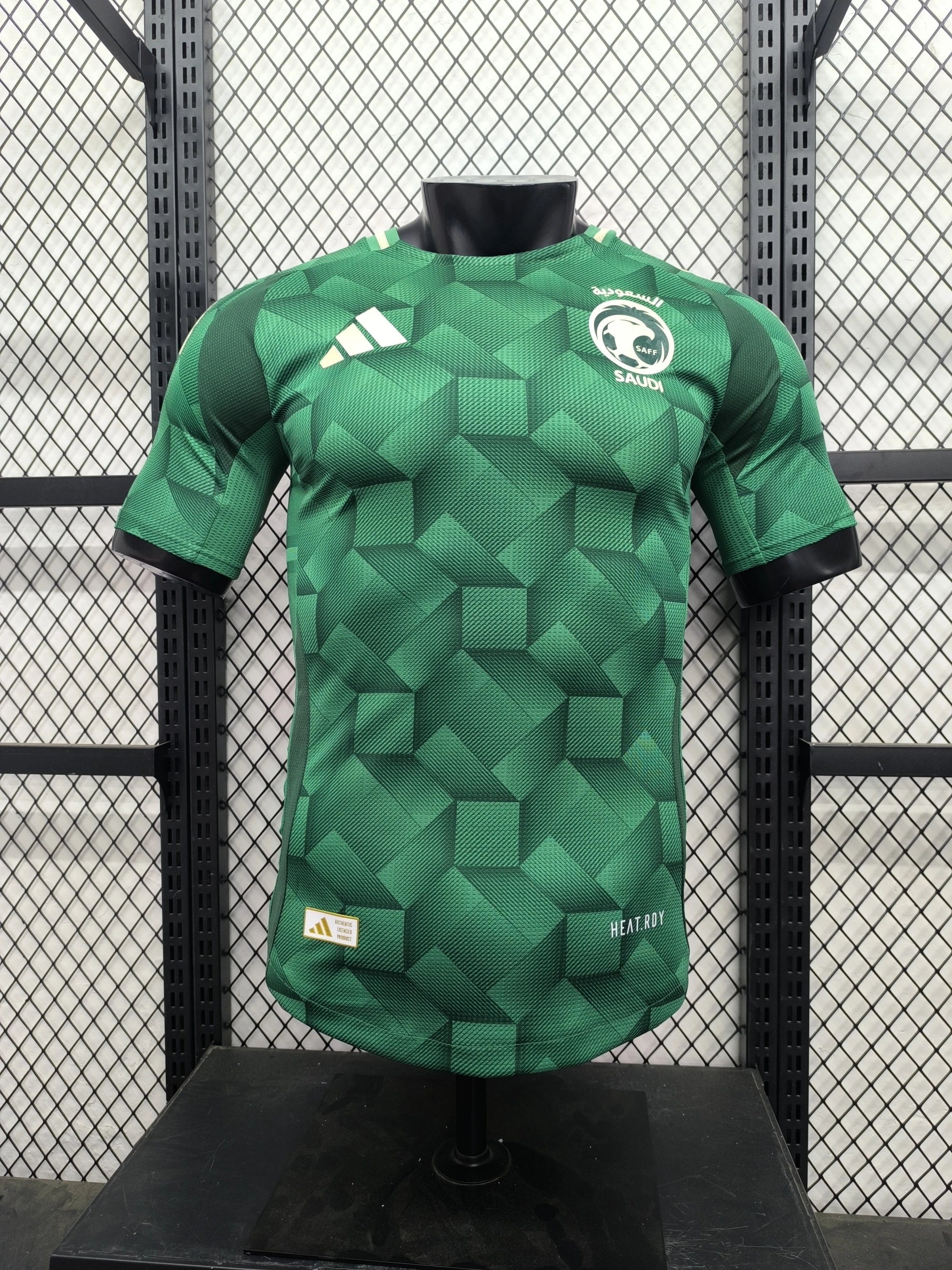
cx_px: 476
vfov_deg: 73.9
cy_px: 635
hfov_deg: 58.9
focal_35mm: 23
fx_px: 843
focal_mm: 6.14
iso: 640
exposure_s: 1/50
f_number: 1.65
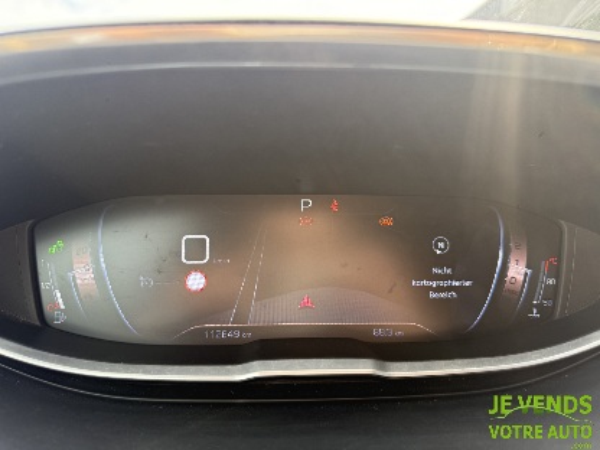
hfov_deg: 71.6
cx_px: 300
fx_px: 416
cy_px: 225
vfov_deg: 56.8
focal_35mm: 24
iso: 100
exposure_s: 1/278
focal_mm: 6.76
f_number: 1.78
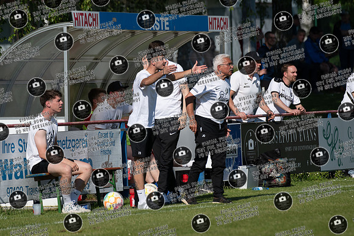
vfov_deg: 4.1
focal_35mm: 334
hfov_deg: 6.2
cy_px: 105
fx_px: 3284
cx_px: 167
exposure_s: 1/1600
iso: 140
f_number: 5.6
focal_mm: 300
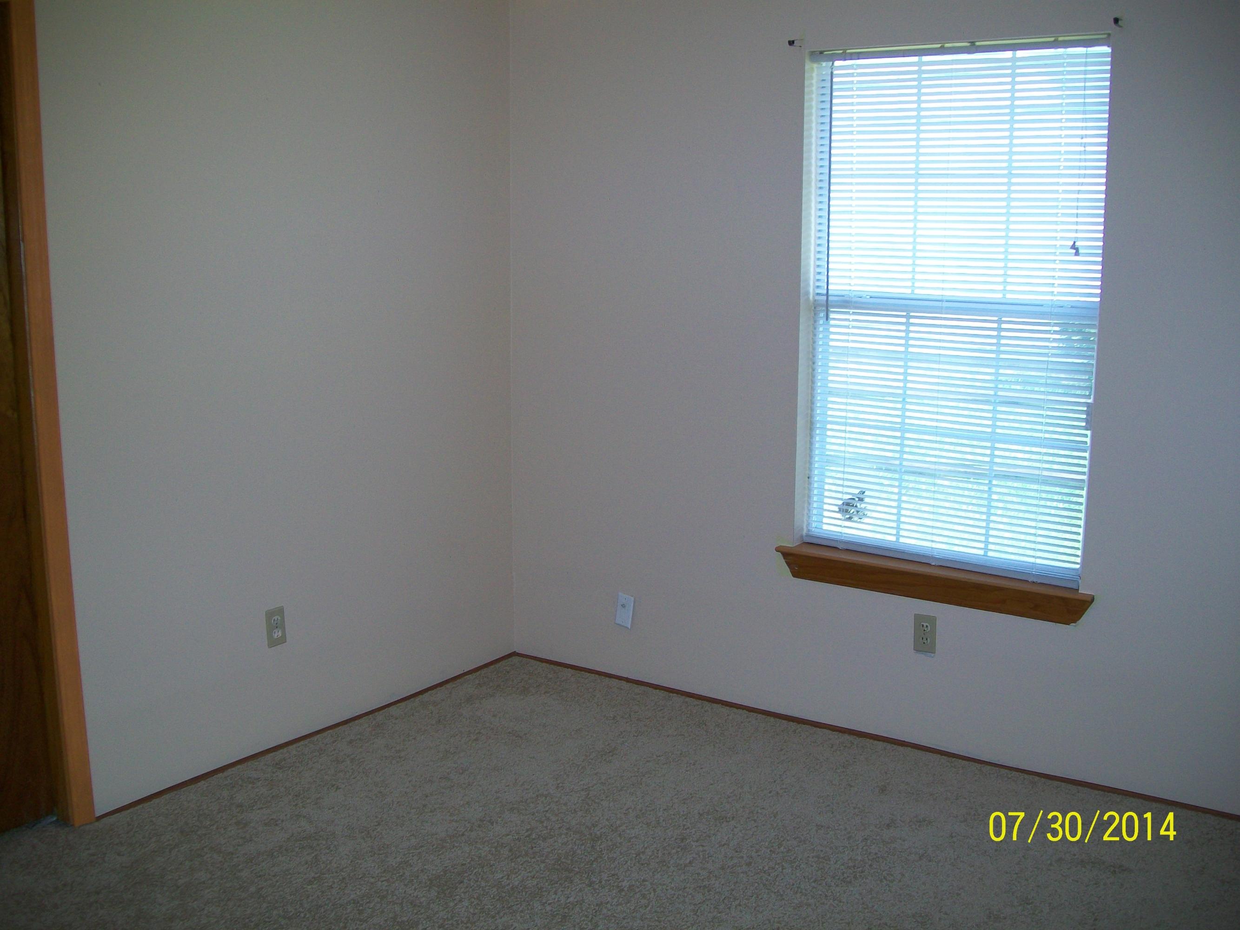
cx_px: 620
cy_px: 465
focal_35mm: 34
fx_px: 1218
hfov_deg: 54.0
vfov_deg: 41.8
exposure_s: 1/60
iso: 64
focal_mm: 6.1
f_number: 2.7
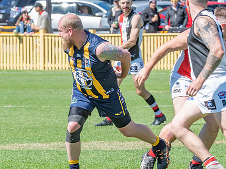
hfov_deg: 3.0
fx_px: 4325
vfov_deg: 2.2
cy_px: 97
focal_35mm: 662
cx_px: 139
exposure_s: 1/800
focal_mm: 240
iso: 800
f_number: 13
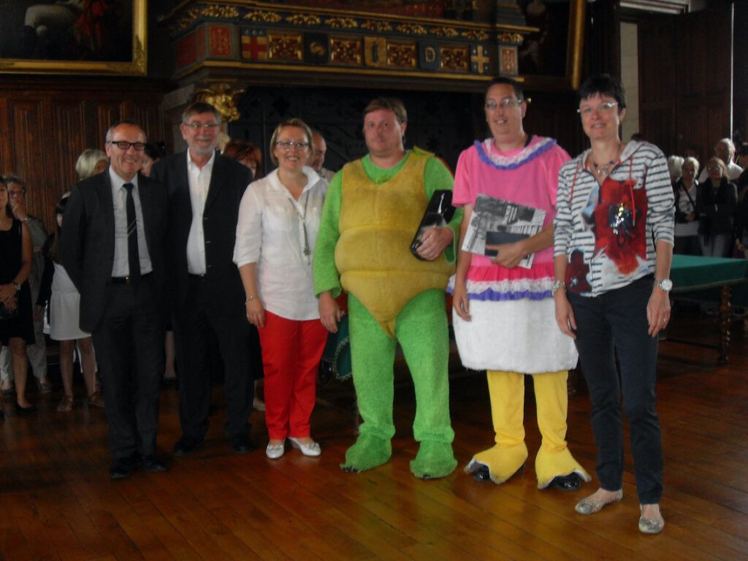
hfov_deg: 50.1
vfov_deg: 38.7
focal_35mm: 37
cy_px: 280
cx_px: 374
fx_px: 800
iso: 120
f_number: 2.8
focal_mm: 6.3
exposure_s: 1/45
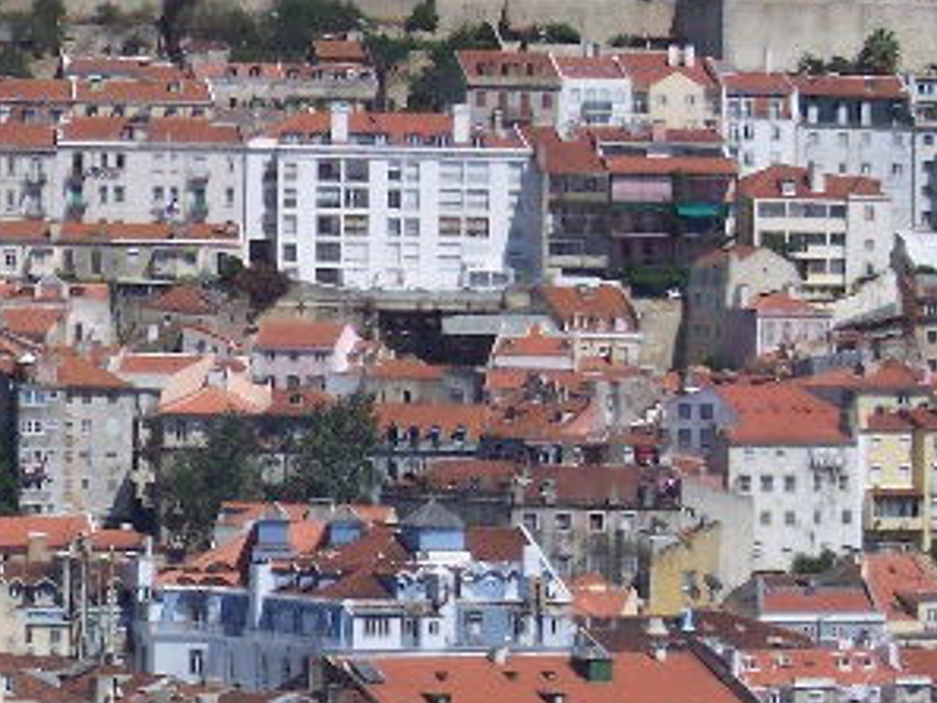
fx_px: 8313
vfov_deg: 4.8
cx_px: -145
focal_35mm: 307
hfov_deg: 6.4
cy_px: 54
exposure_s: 1/500
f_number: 8
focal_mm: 24
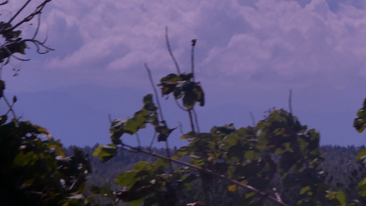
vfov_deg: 3.4
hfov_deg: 6.0
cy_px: 62
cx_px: 280
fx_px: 3475
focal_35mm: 358
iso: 200
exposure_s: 1/400
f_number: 5.6
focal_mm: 80
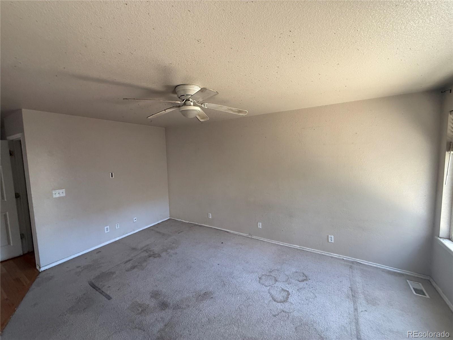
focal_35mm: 14
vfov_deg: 85.7
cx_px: 226
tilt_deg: -3.9
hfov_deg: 102.1
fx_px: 183
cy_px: 170
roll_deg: +1.3
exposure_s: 1/89
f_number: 2.2
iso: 320
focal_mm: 2.22
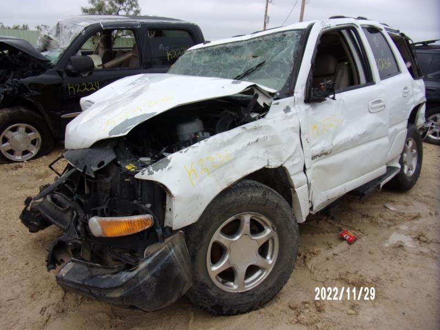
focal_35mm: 24
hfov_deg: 71.6
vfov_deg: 56.8
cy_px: 165
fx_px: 305
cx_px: 220
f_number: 3.3
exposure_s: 1/320
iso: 80
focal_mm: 4.3
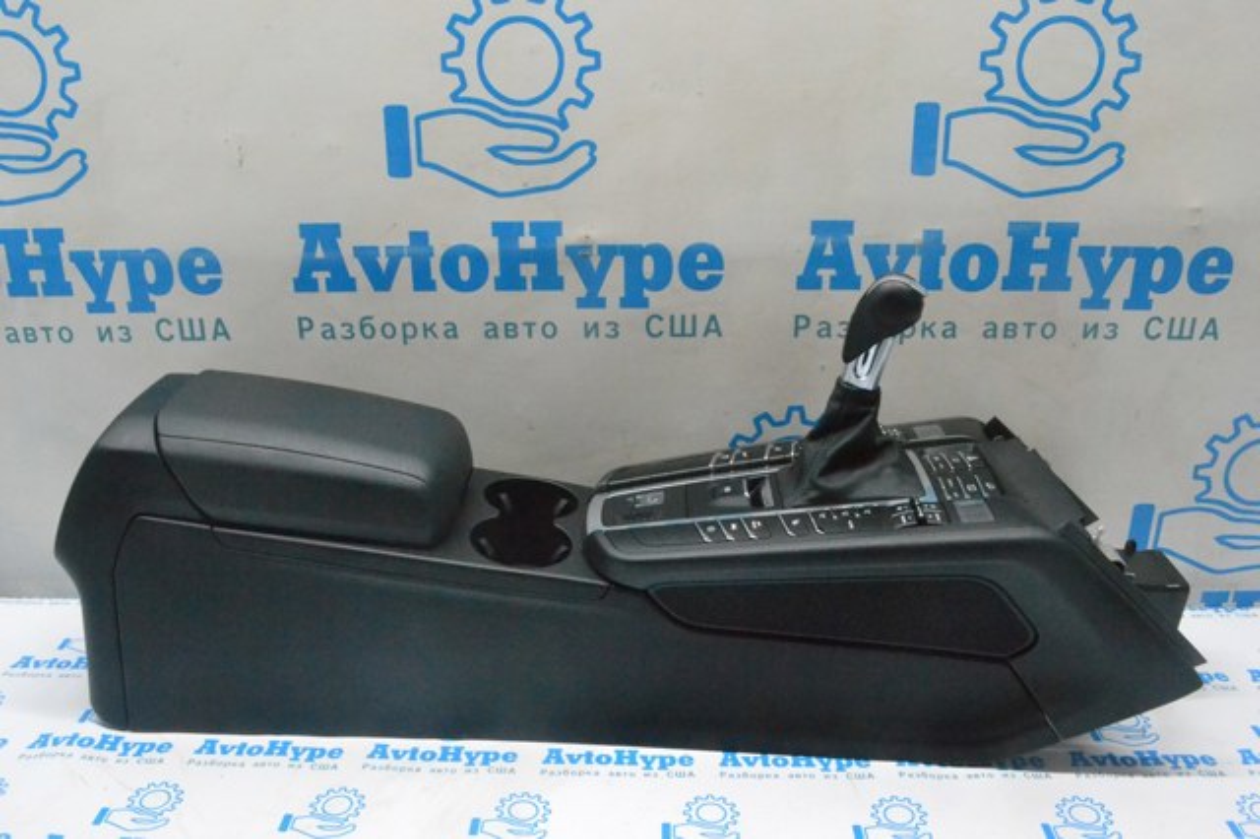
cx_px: 630
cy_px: 420
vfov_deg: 39.9
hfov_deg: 57.2
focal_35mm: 33
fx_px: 1154
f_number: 10
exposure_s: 1/160
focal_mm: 22
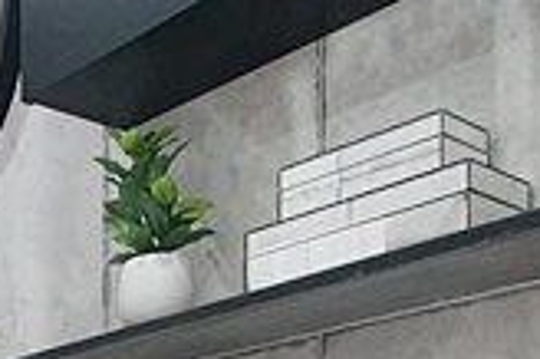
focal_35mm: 80
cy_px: 613
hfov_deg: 22.4
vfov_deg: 15.1
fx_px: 1205
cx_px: -178
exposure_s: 1/25
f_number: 7.1
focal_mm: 11
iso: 800
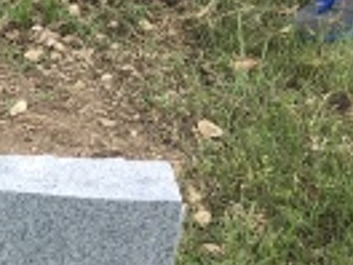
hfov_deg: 12.7
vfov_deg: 10.1
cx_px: -289
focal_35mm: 141
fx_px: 1438
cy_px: 436
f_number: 2.2
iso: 25
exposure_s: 1/693
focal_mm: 4.15
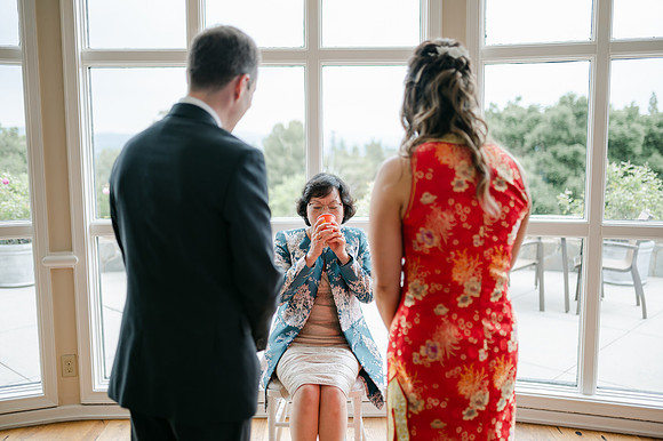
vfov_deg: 37.8
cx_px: 332
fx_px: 644
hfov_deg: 54.5
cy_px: 220
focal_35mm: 35
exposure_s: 1/1000
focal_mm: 35
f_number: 1.4
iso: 100
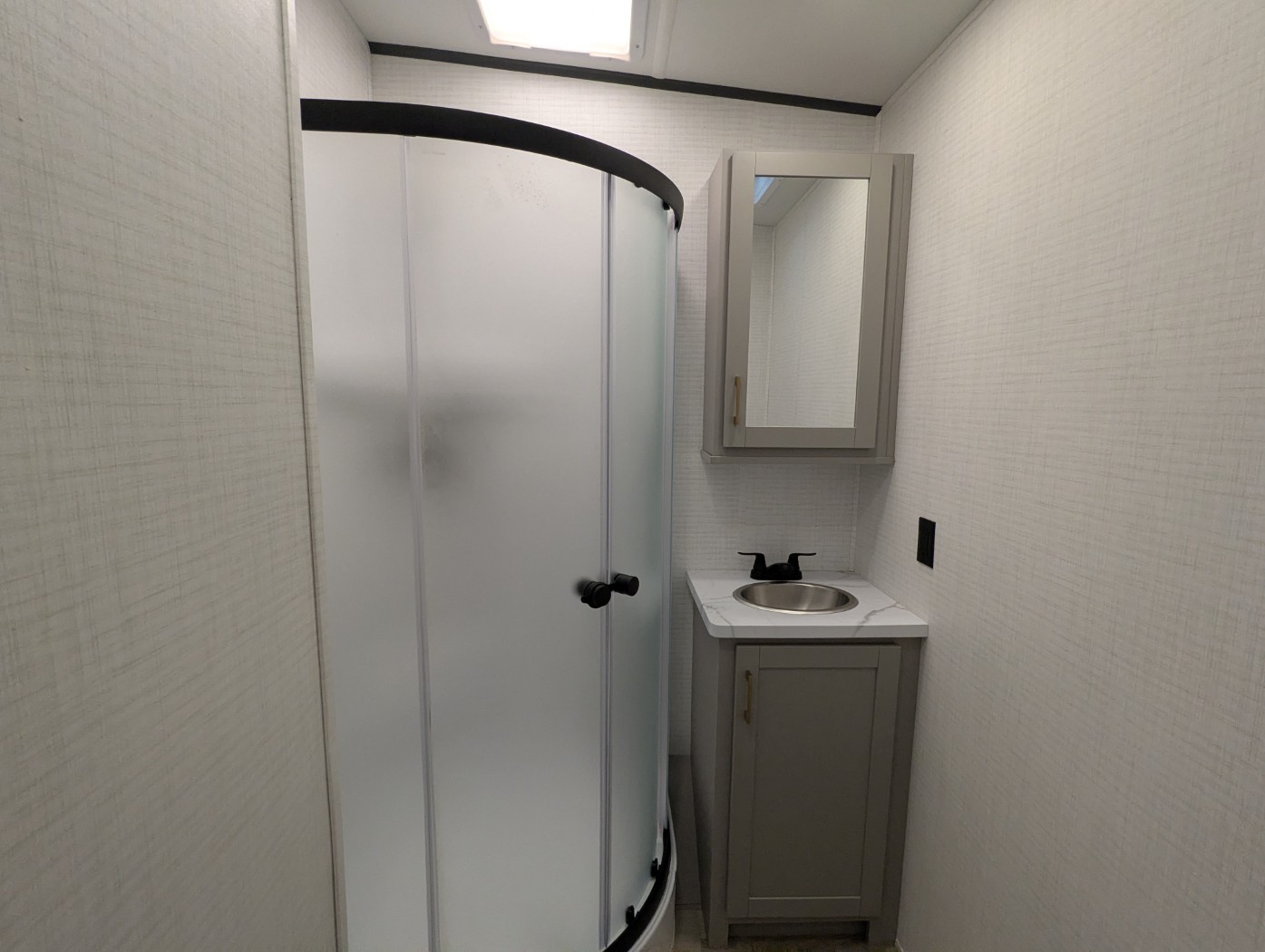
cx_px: 632
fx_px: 585
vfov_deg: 78.2
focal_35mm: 16
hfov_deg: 94.4
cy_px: 476
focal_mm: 2.35
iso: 327
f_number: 2.2
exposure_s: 1/342
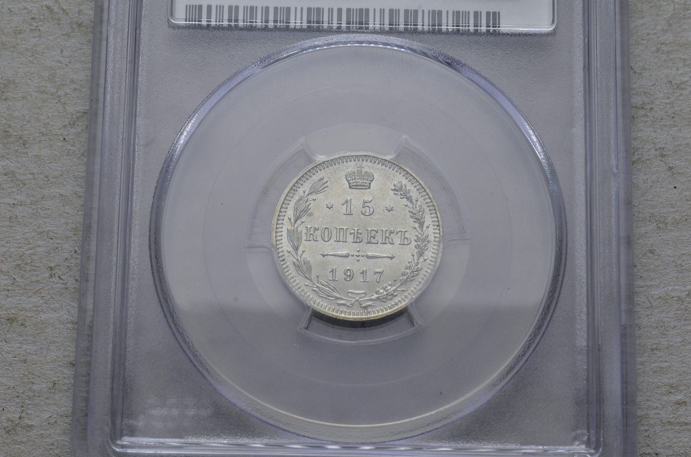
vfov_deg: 16.5
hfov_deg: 24.7
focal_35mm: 82
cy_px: 228
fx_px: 1580
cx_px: 346
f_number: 14
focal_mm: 55
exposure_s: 1/250
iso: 400
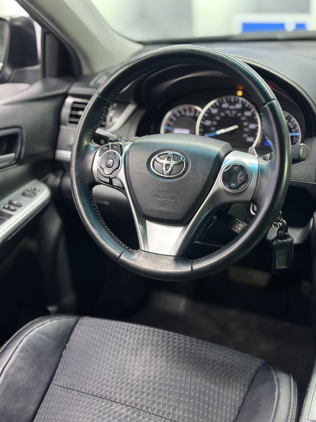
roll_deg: +1.6
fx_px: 584
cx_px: 158
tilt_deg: -23.2
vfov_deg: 39.7
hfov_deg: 30.3
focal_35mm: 48
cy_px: 211
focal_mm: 6.86
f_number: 1.78
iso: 160
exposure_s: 1/50
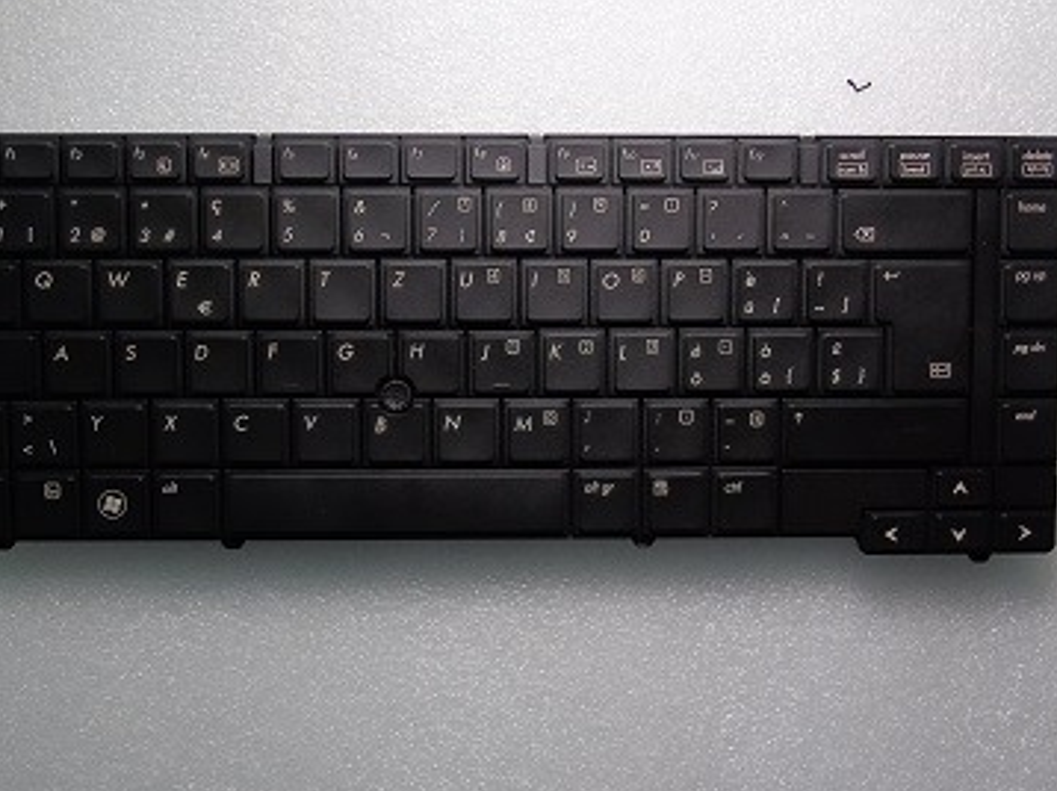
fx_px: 1160
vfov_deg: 37.7
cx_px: 493
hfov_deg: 49.0
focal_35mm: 38
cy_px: 393
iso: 100
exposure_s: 1/13
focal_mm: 6.1
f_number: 5.6
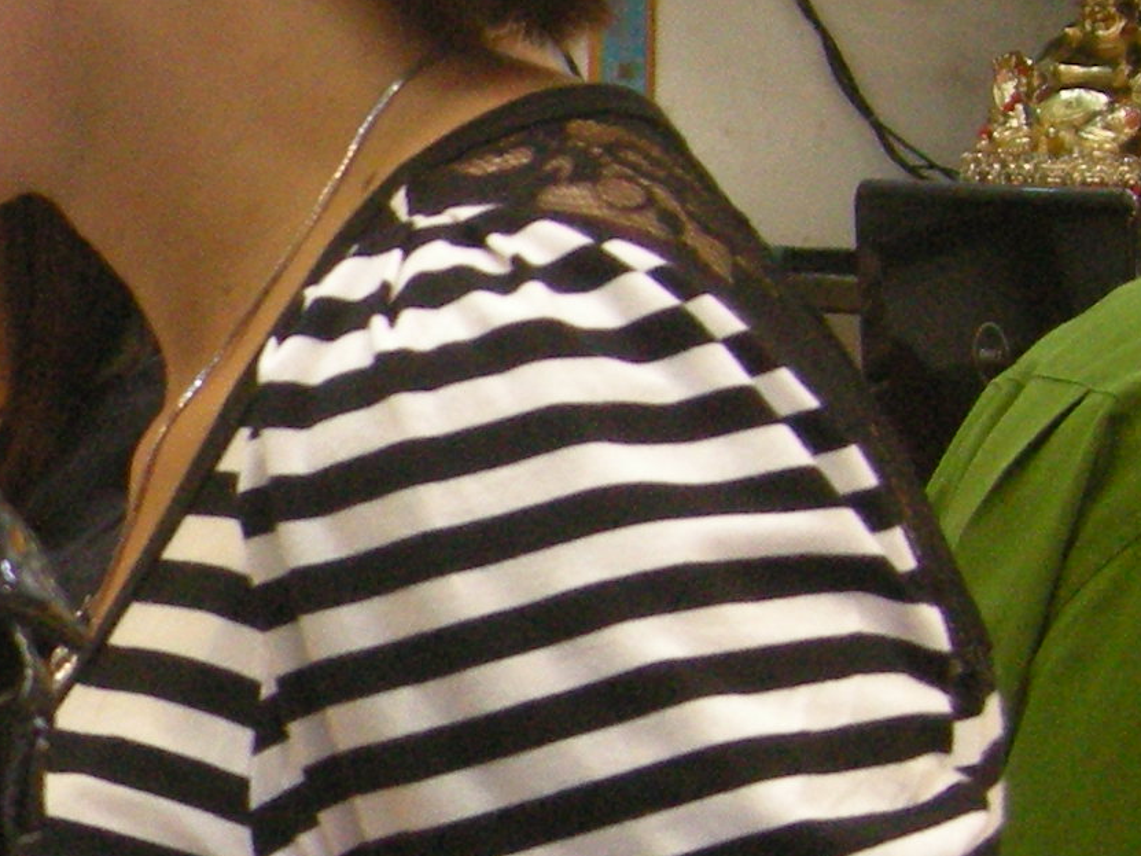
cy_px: 646
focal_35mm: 158
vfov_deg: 9.4
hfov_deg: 11.6
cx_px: -897
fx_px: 5207
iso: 381
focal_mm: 7.5
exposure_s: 1/59.6
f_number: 2.7
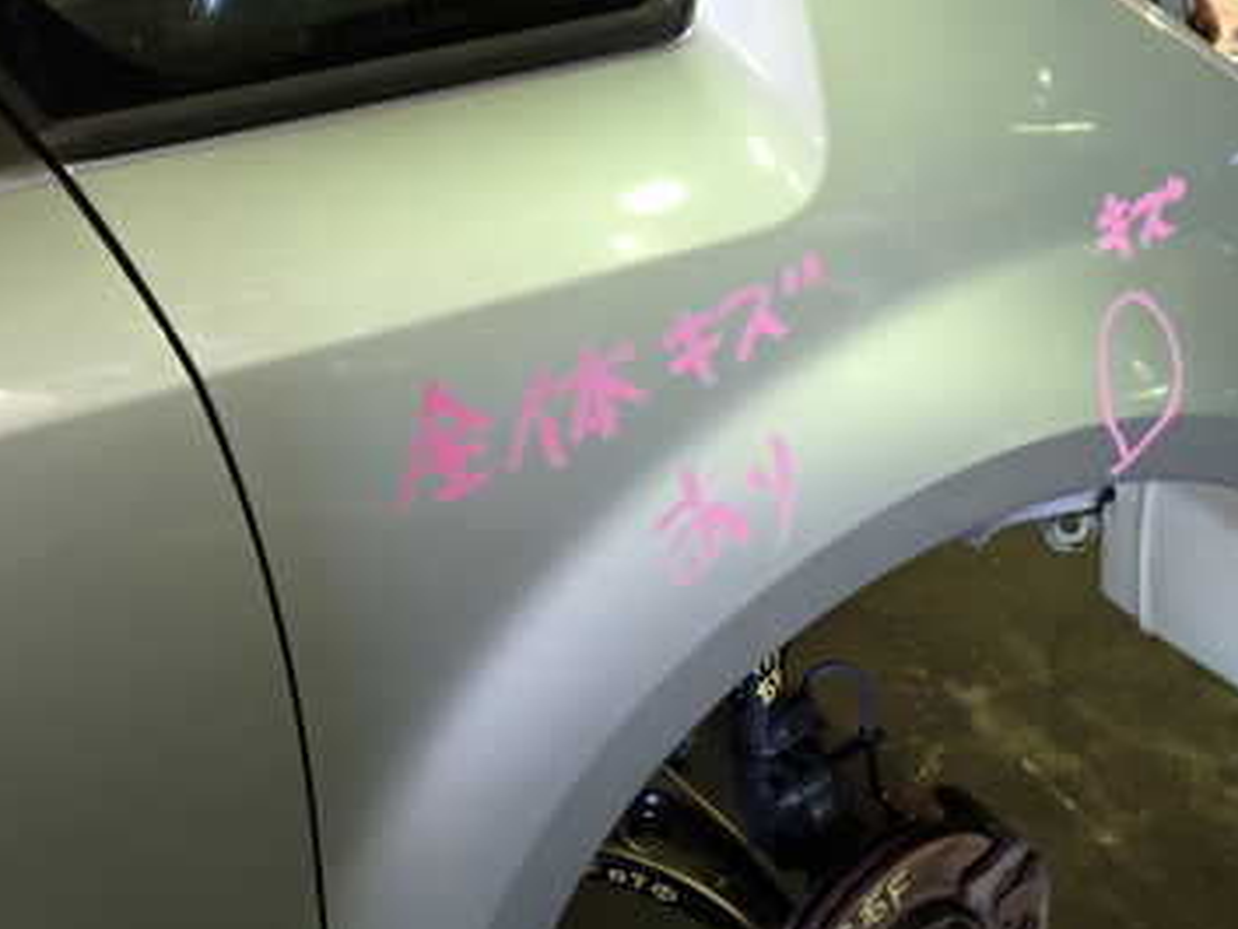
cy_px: 477
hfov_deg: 37.5
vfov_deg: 28.6
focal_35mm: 51
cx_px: 621
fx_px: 1825
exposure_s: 1/30
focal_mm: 5.4
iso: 250
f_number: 2.3
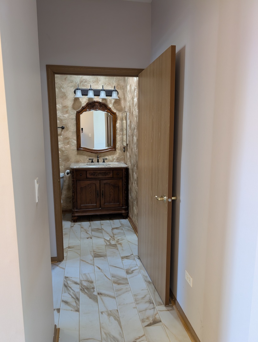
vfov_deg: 71.5
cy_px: 171
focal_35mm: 24
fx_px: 238
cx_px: 129
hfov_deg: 56.9
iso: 172
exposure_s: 1/44.2
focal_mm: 6.9
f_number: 1.68
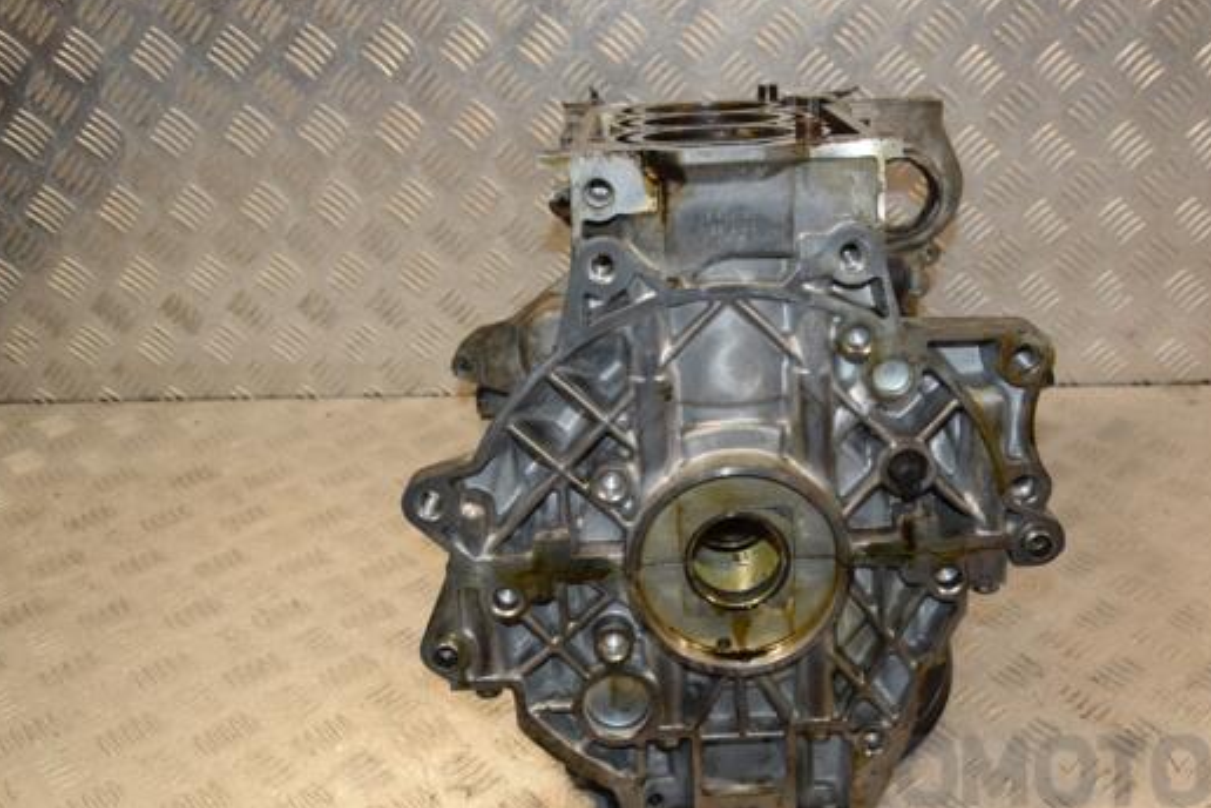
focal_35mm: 44
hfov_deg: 44.8
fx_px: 1466
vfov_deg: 30.8
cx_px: 674
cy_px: 458
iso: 800
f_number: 5.6
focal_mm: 25
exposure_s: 1/200
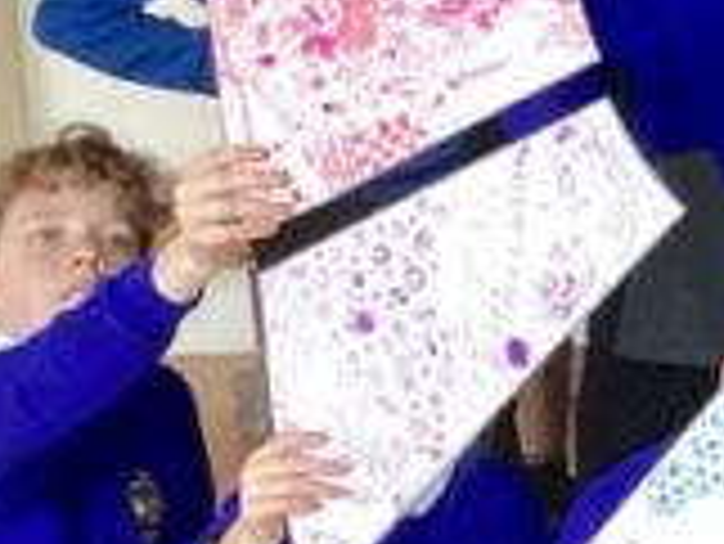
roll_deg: -0.1
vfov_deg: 10.0
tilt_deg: -13.3
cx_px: 1412
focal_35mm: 148
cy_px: -4
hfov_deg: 12.0
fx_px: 3098
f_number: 2.4
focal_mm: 3.3
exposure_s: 1/50
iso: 125
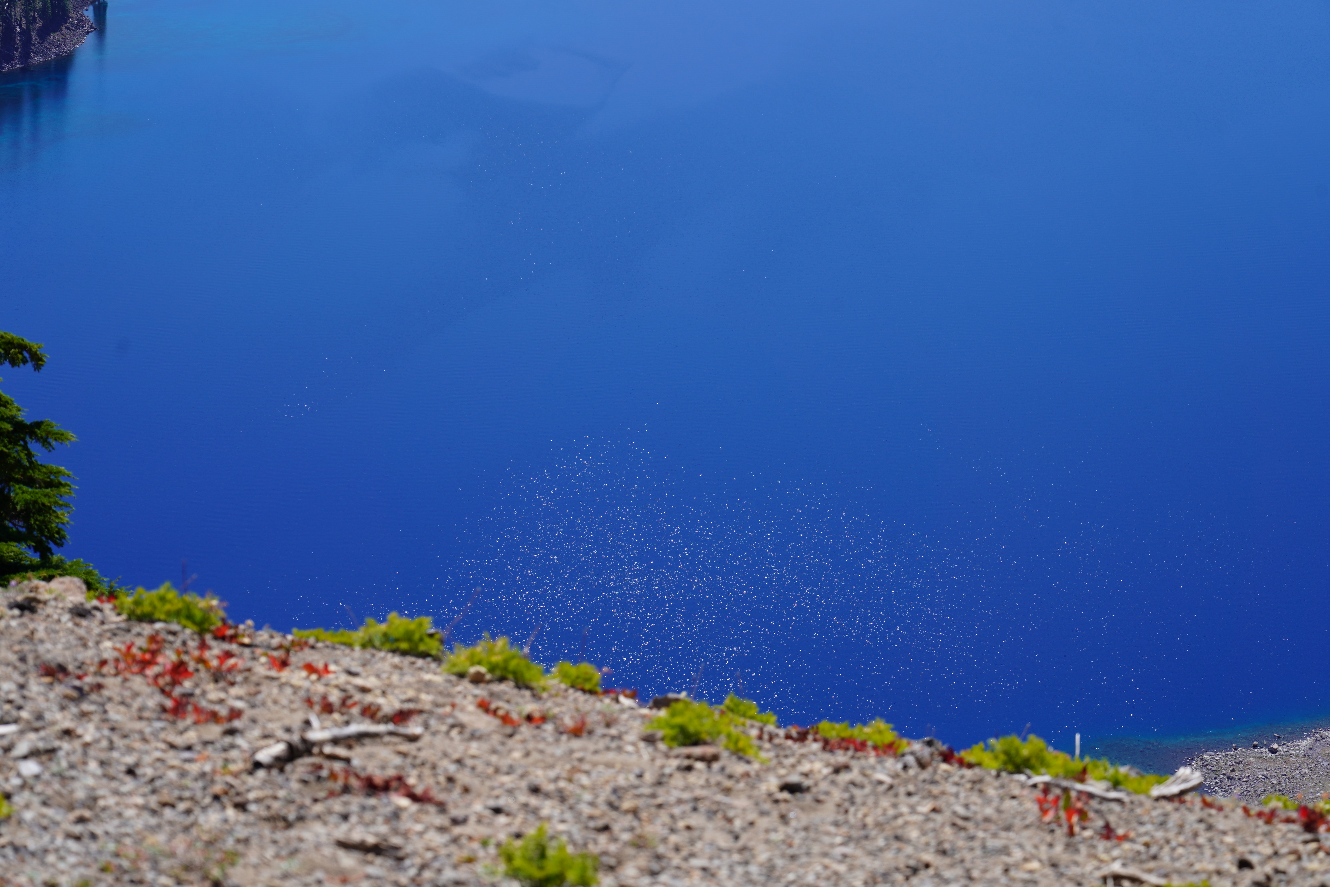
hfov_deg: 19.5
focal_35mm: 105
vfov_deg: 13.0
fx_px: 3879
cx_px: 665
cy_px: 444
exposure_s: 1/250
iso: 100
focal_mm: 105
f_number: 8
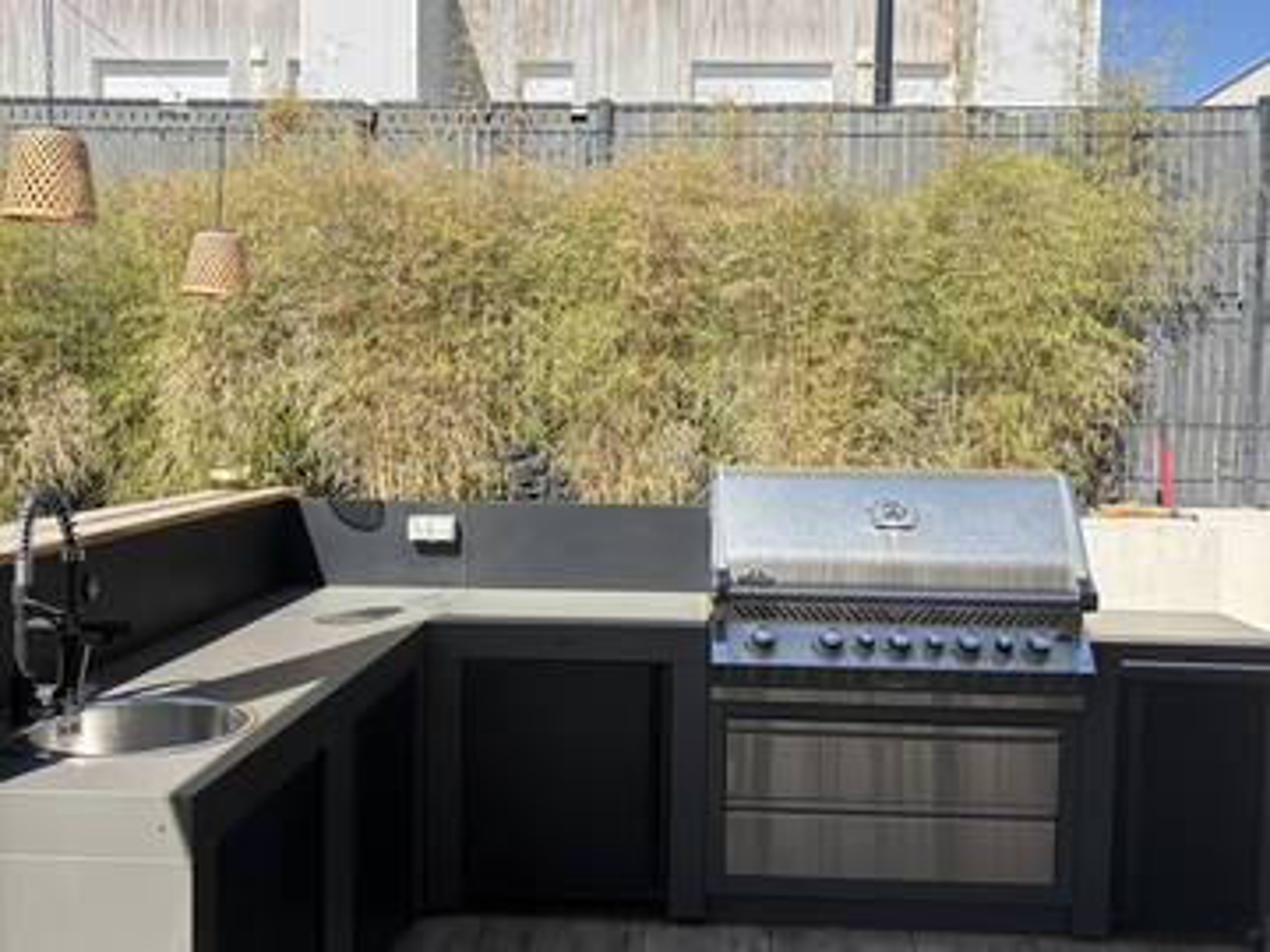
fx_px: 954
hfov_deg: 67.3
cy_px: 476
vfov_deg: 53.1
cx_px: 635
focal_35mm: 26
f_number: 1.6
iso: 50
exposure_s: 1/2283
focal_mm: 5.96
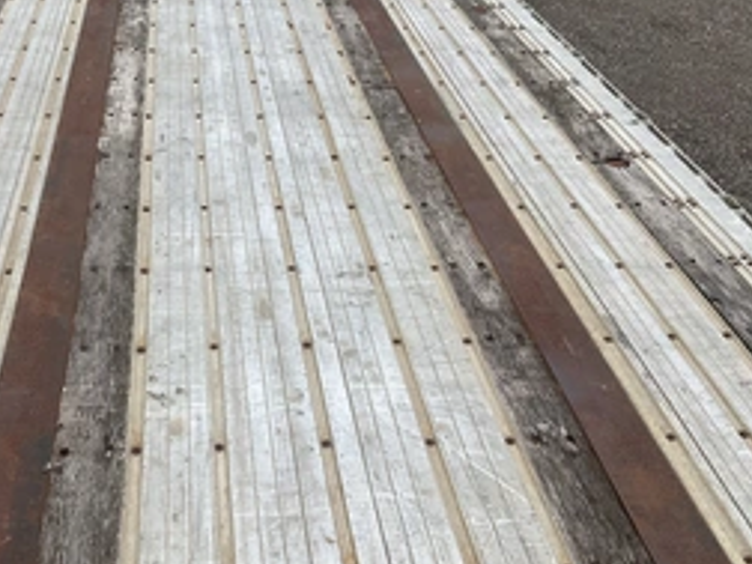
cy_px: 239
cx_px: 278
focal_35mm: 46
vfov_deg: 31.5
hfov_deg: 40.9
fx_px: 999
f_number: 1.8
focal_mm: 3
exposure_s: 1/2320
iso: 25
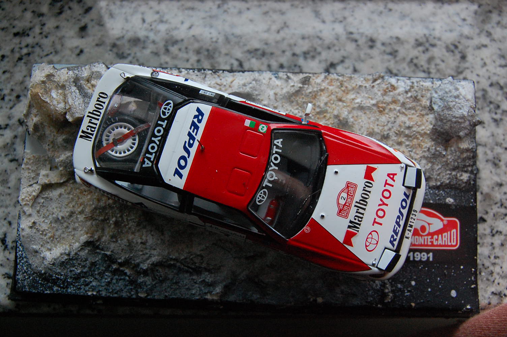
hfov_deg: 43.6
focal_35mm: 45
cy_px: 168
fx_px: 633
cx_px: 254
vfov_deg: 29.8
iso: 1600
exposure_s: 1/60
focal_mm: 30
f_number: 10
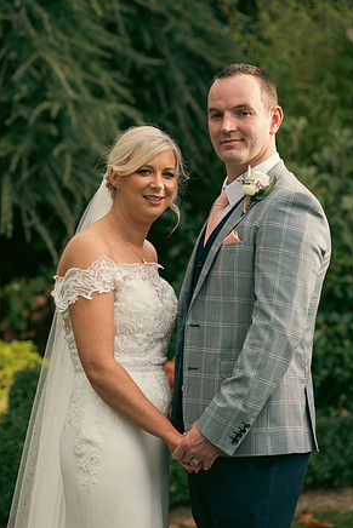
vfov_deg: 15.9
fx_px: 1896
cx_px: 180
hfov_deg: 10.6
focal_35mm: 129
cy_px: 263
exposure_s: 1/250
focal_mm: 125
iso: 100
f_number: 3.5
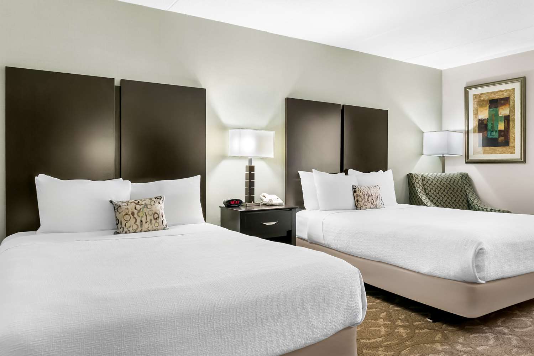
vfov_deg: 53.1
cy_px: 178
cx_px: 267
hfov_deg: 73.7
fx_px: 356
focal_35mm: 24
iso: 400
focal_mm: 24
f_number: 10
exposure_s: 1/1.25
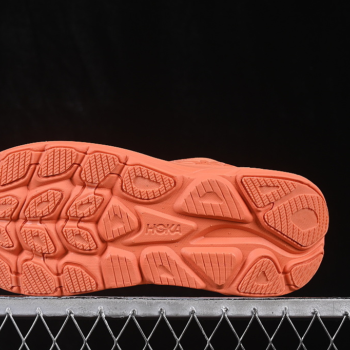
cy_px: 182
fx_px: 1155
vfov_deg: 17.2
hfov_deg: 17.2
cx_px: 139
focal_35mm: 101
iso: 160
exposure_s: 1/80
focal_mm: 50
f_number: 8
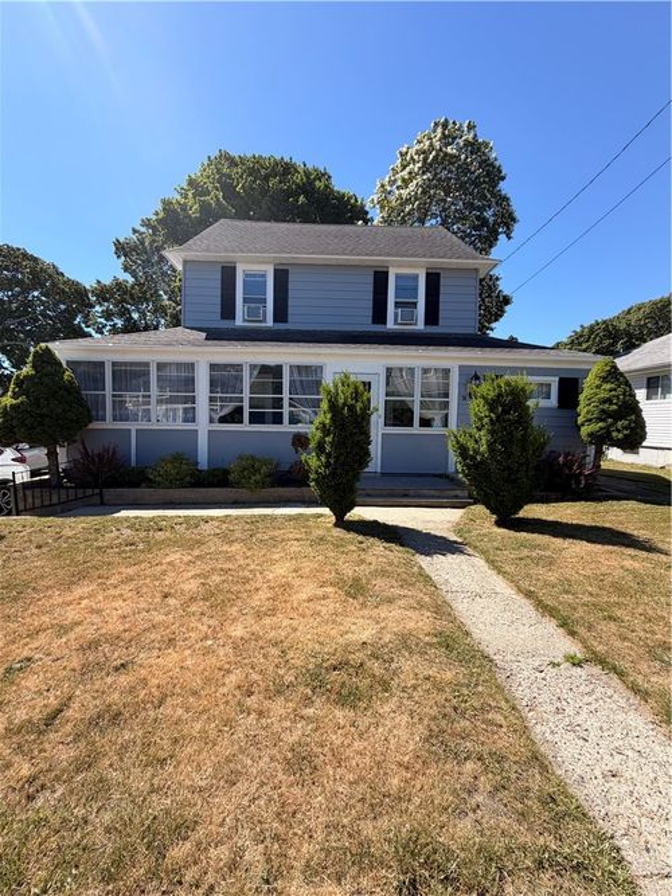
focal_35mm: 14
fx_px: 362
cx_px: 336
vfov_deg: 102.1
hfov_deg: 85.7
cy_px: 448
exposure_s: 1/770
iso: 32
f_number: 2.2
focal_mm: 2.22
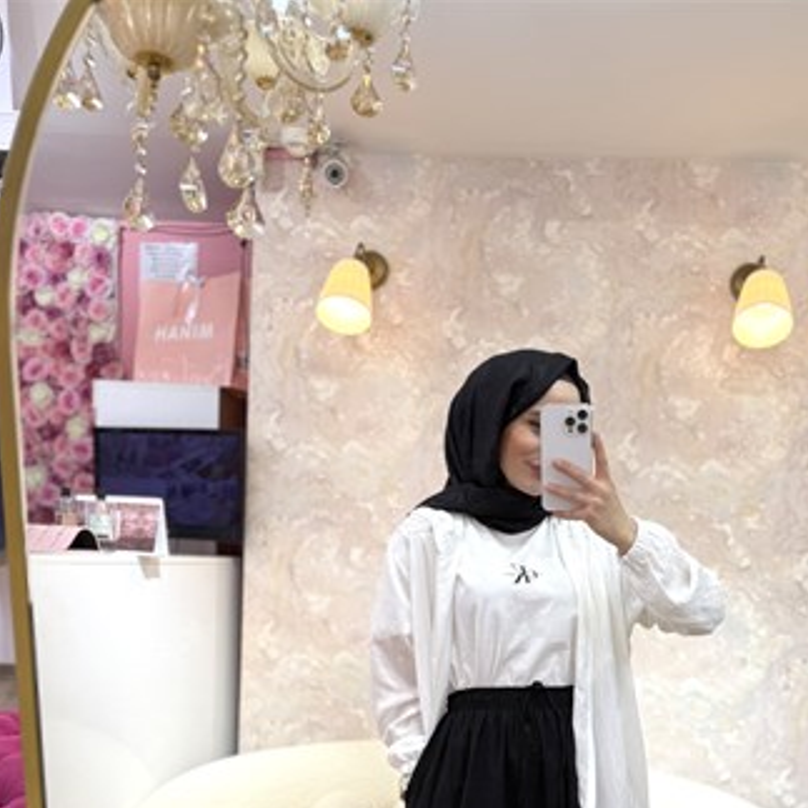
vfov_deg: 44.5
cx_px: 470
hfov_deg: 47.0
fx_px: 924
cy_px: 664
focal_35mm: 35
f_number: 1.78
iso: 50
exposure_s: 1/137
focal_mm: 6.76
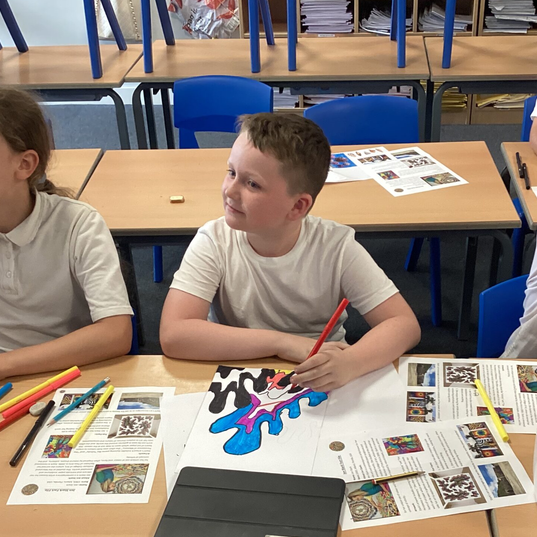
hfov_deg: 34.7
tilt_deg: -33.1
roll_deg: +1.8
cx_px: 292
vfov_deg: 34.4
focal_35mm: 49
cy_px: 349
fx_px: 860
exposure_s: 1/50
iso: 125
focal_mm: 3.3
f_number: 2.4
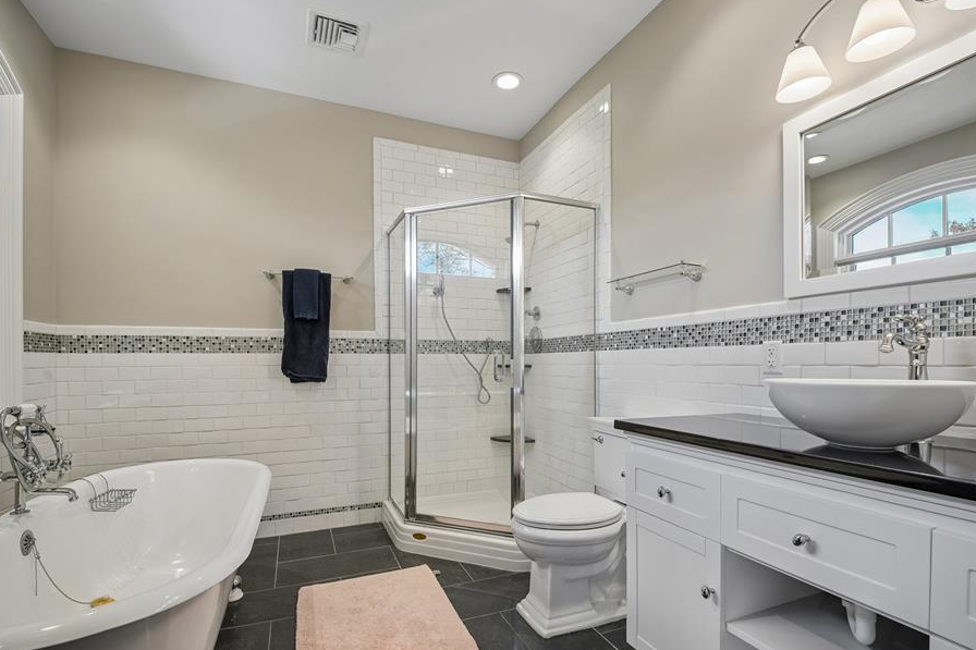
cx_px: 483
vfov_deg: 73.5
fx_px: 434
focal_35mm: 16
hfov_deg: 96.7
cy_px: 358
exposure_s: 1/10
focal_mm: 14
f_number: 8
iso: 500
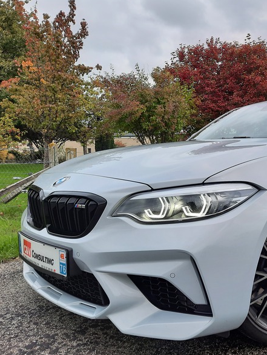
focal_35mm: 34
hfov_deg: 39.9
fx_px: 350
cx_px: 219
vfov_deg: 54.0
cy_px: 176
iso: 32
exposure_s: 1/100
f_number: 2
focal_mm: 4.6
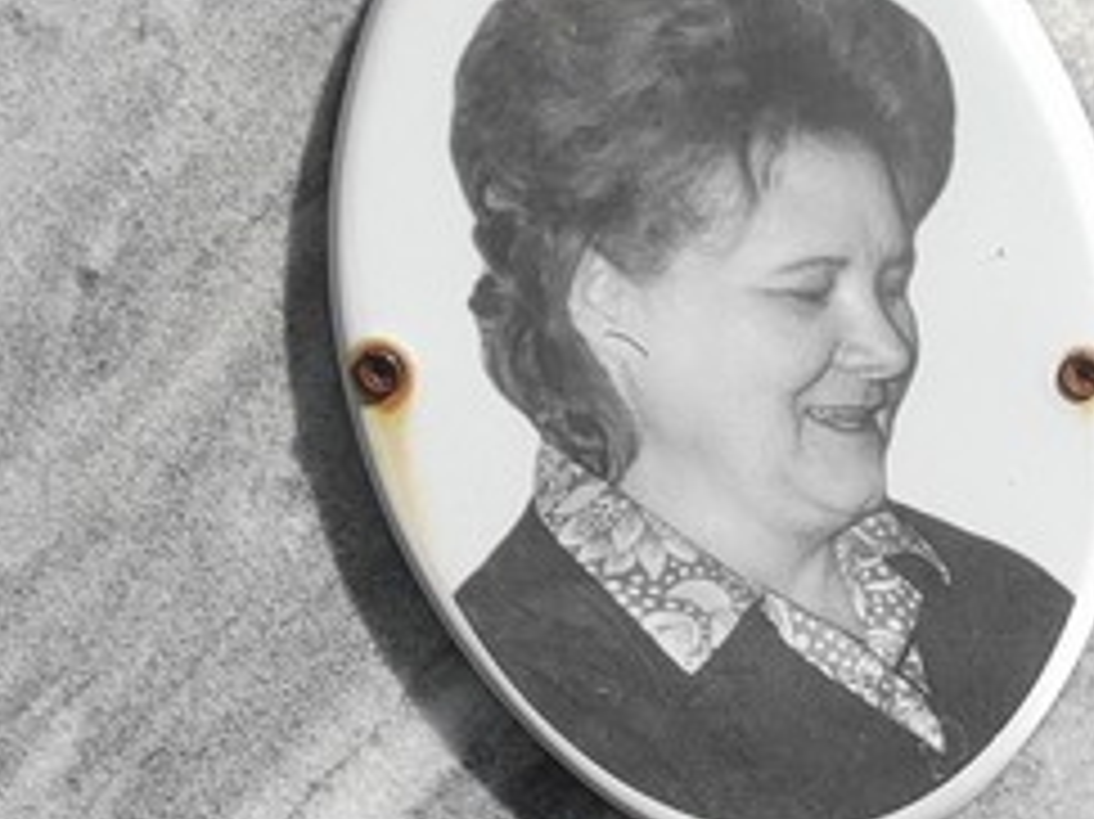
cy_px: 1080
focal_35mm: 89
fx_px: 2811
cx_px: 1225
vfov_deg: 15.7
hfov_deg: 20.9
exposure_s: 1/1500
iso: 100
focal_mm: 5.52
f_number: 1.9
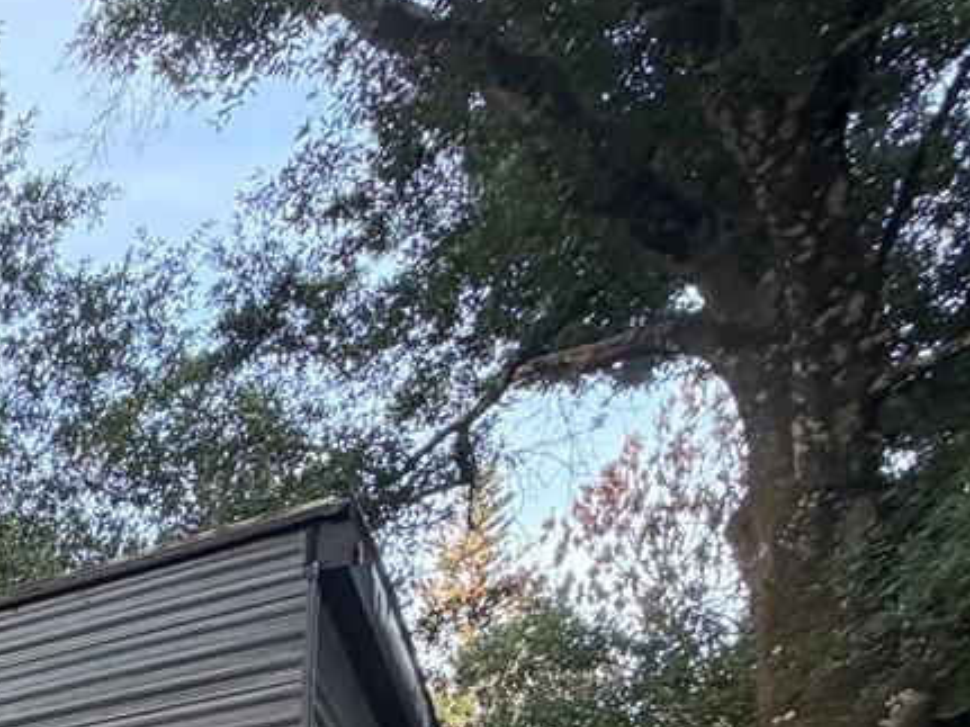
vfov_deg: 20.7
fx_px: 1457
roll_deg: -3.4
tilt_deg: +1.6
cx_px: -630
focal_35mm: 52
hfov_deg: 24.3
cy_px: 1263
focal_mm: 2.22
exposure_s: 1/121
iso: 200
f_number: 2.2
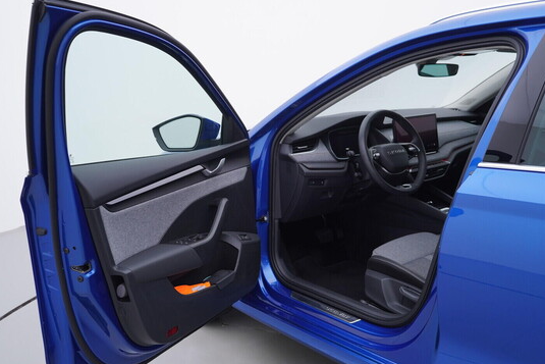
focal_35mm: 37
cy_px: 185
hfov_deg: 51.9
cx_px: 274
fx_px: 560
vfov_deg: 36.0
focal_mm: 24
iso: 125
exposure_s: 1/60
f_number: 3.5
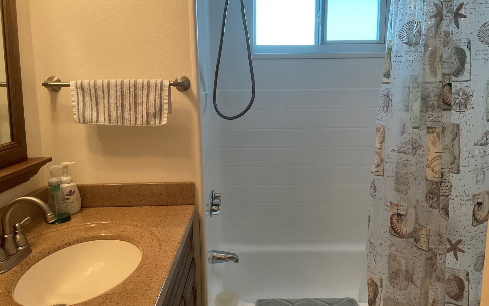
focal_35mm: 31
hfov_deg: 61.2
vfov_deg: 40.6
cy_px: 151
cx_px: 245
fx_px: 413
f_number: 1.8
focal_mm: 3
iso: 80
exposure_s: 1/60
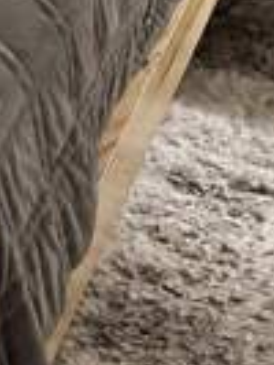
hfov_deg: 11.8
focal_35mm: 125
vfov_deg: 12.5
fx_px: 1317
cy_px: -499
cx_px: 11
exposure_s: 1/60
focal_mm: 5.7
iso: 400
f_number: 1.5
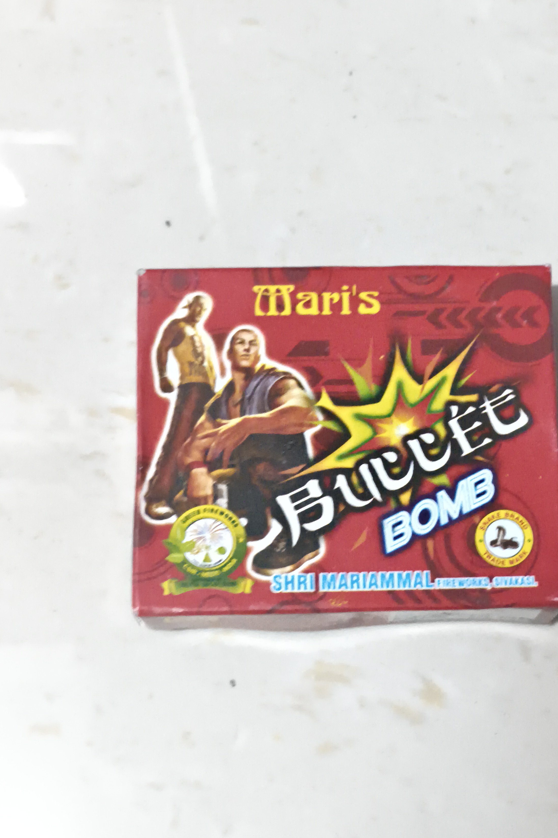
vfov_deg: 31.0
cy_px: 410
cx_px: 371
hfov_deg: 20.9
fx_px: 1511
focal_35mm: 65
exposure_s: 1/50
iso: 6400
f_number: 1.85
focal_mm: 7.1
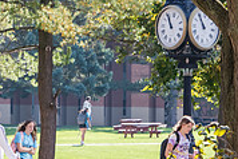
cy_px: -17
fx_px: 2633
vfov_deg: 3.5
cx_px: -41
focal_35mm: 398
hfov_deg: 5.2
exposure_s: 1/250
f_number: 8
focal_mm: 122
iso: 400
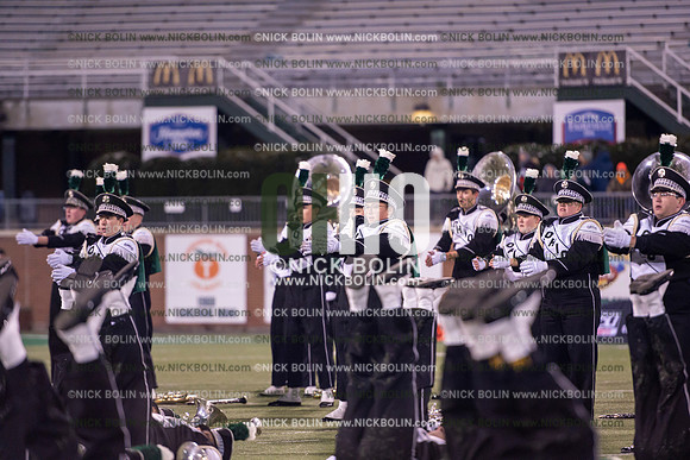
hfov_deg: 10.3
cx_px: 345
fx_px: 3834
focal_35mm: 200
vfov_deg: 6.9
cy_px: 230
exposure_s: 1/1250
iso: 2500
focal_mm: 200
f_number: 2.8
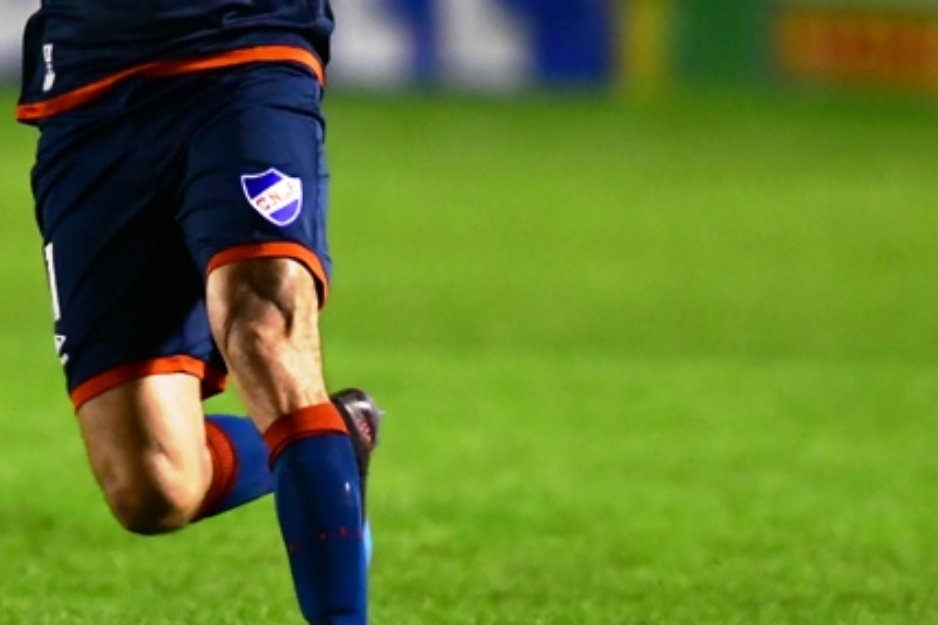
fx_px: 37425
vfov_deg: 1.0
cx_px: 85
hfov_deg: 1.4
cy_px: 102
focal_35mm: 1437
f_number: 3.2
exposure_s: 1/640
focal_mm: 400
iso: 6400
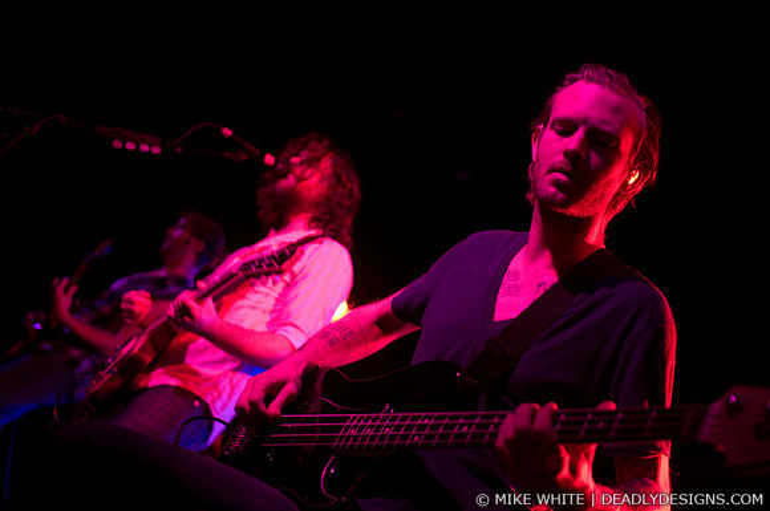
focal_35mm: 45
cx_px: 385
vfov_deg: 29.8
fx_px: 961
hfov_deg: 43.7
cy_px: 256
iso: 1000
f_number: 1.6
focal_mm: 30
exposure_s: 1/80
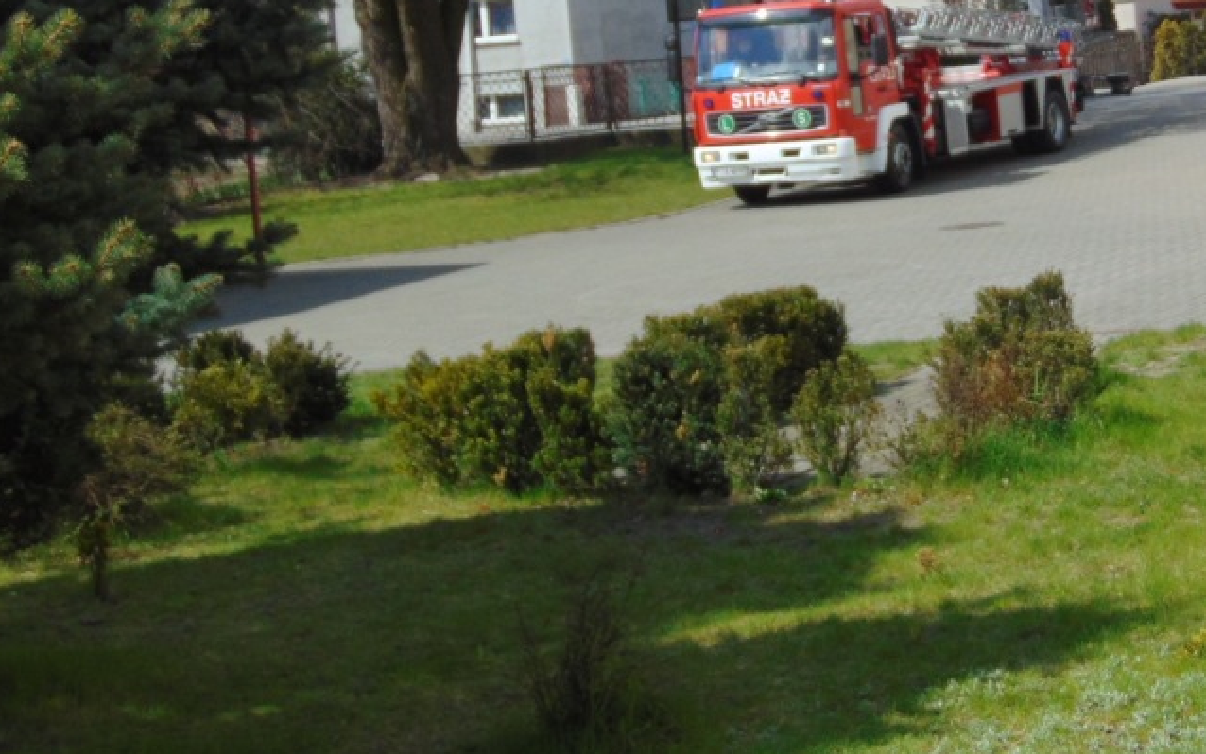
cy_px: 172
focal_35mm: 85
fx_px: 2794
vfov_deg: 15.3
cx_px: 868
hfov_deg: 24.2
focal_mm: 9
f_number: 3.5
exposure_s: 1/1000
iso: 80
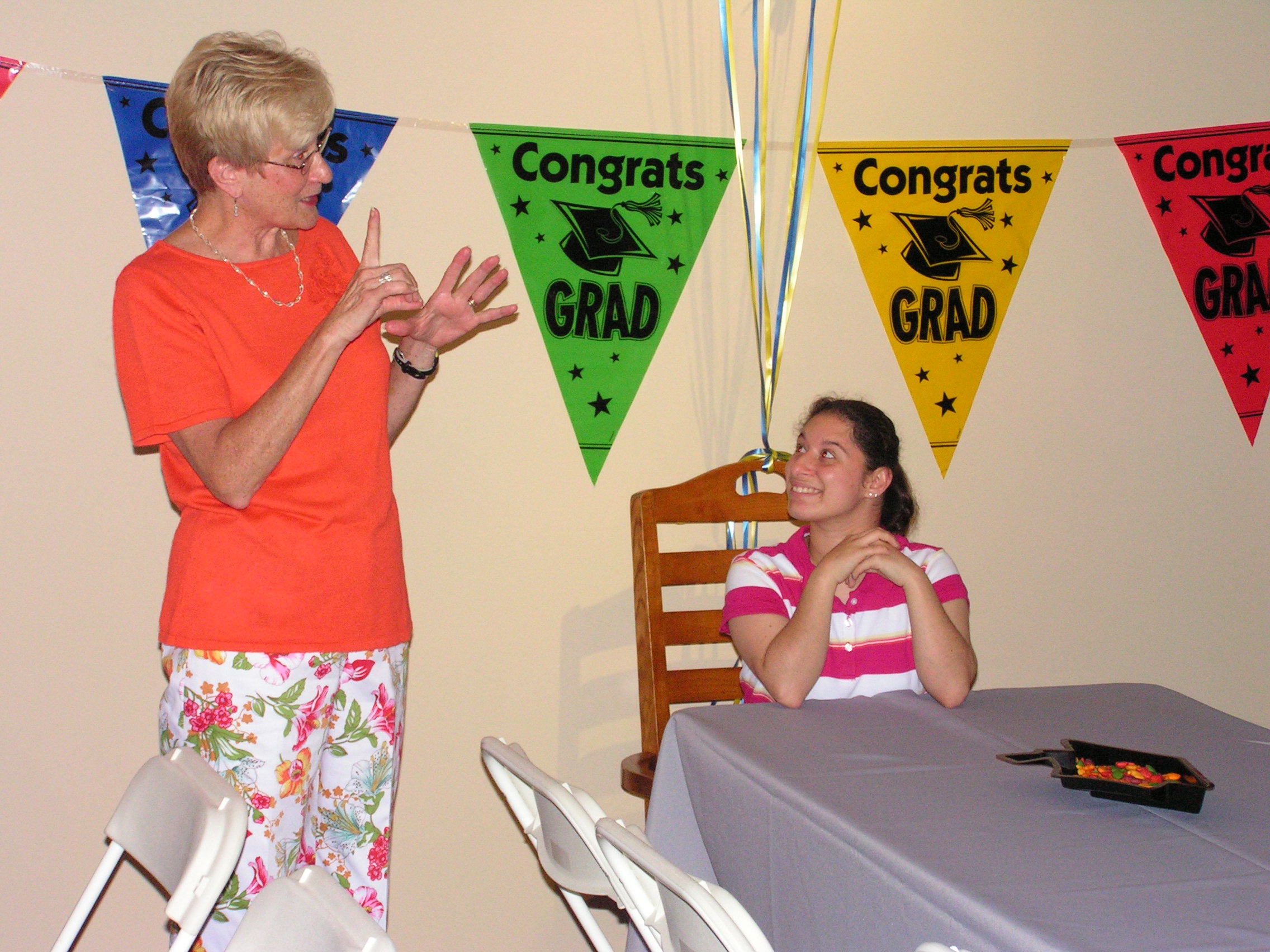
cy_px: 476
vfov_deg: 20.4
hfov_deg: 27.0
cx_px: 635
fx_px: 2642
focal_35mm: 72
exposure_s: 1/80
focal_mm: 12.1
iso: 200
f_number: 3.2
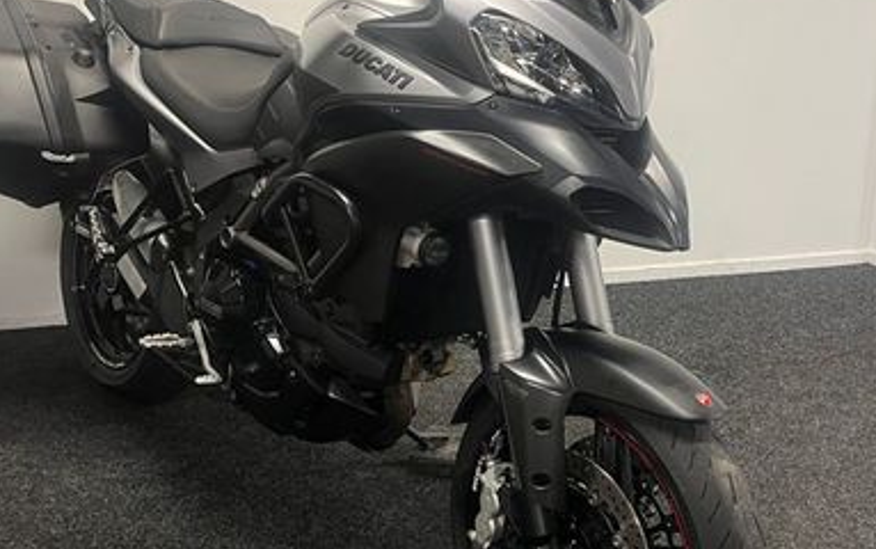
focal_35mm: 46
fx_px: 1099
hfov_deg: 43.5
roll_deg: +1.0
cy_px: 222
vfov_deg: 28.0
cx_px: 455
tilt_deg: -17.5
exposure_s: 1/50
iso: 100
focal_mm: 5.1
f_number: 1.6
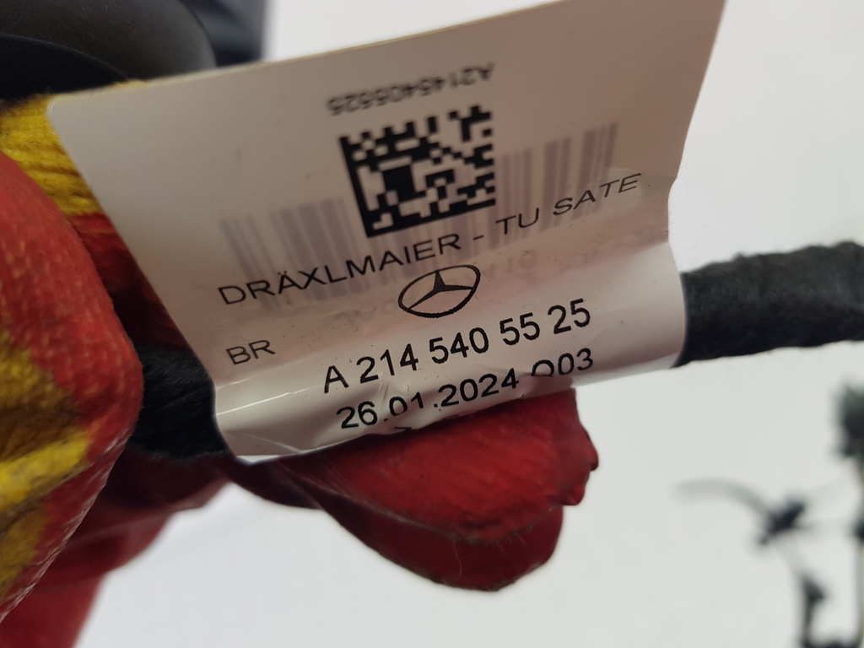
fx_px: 649
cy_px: 324
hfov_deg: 67.3
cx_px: 432
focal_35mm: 26
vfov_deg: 53.1
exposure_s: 1/100
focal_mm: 4.2
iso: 50
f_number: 1.7
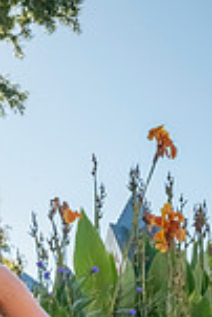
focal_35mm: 143
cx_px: -92
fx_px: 1260
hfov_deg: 9.4
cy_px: 424
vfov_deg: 13.7
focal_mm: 48
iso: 3200
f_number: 13
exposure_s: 1/1250
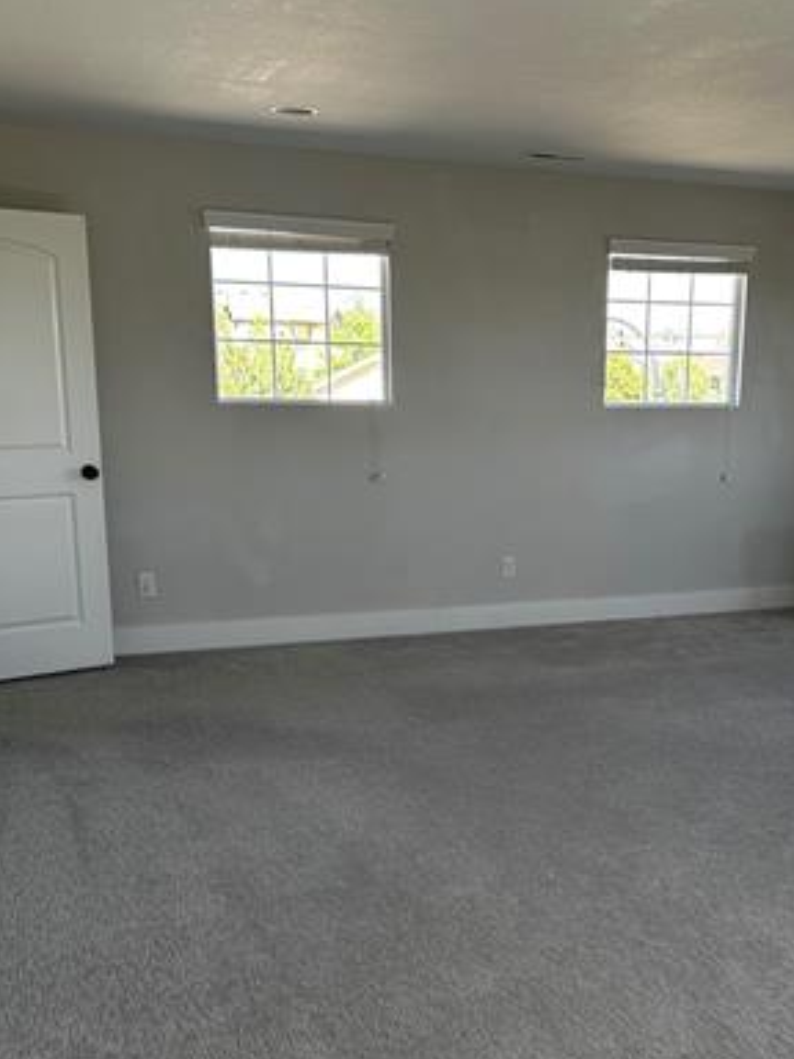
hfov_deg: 35.4
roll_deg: -1.3
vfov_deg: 46.6
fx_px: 1223
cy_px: 632
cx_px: 562
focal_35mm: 40
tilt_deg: -13.1
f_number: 1.78
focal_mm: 6.86
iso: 80
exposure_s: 1/164
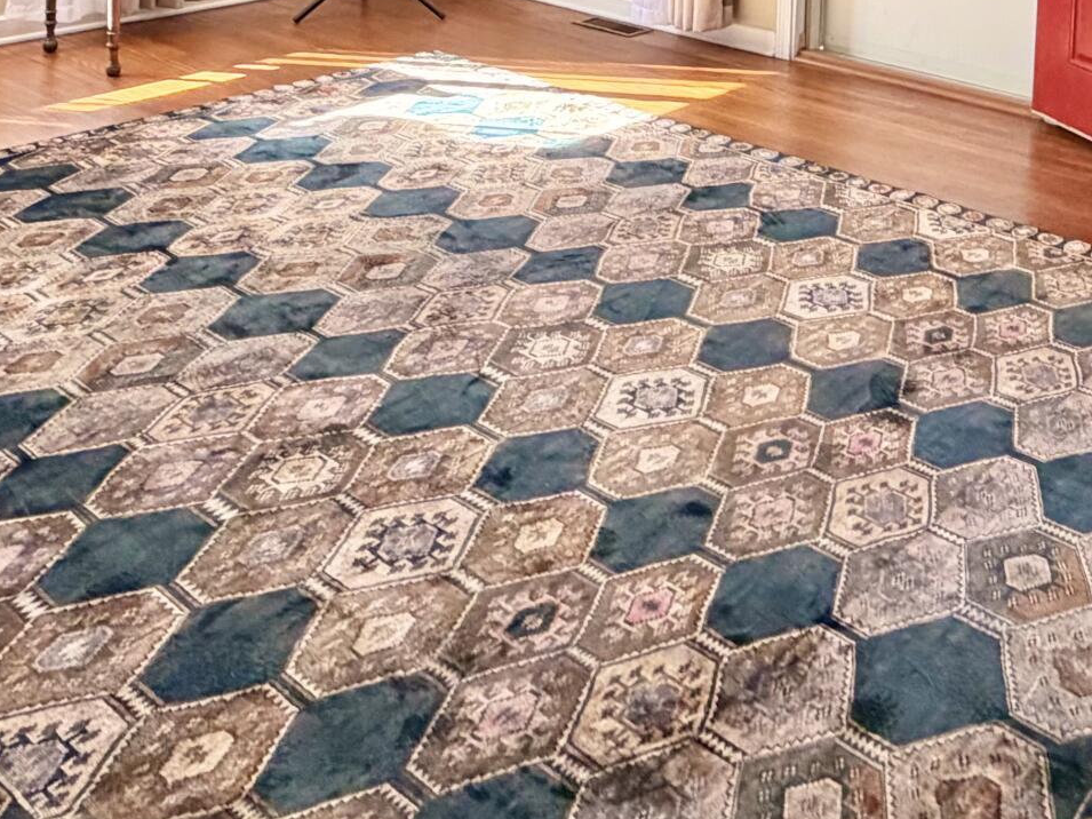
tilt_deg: -2.1
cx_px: 703
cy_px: -245
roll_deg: -1.6
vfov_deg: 27.5
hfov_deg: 42.5
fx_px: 1388
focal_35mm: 44
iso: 250
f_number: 2.2
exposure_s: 1/121
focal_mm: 2.22
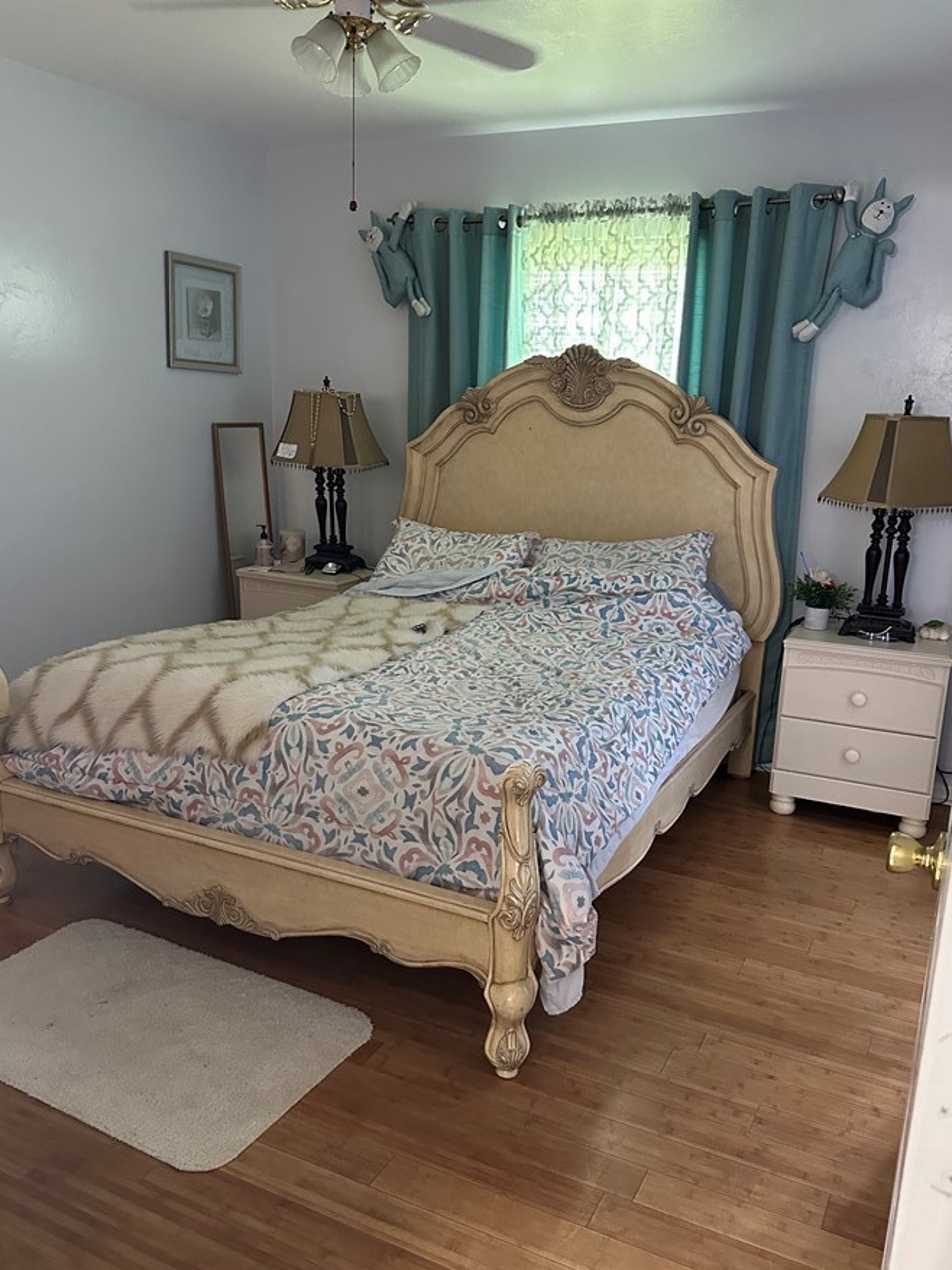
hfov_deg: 49.7
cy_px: 654
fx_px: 1027
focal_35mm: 28
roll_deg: -2.4
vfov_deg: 63.4
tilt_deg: -14.7
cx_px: 490
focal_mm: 6.86
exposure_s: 1/60
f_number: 1.78
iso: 640
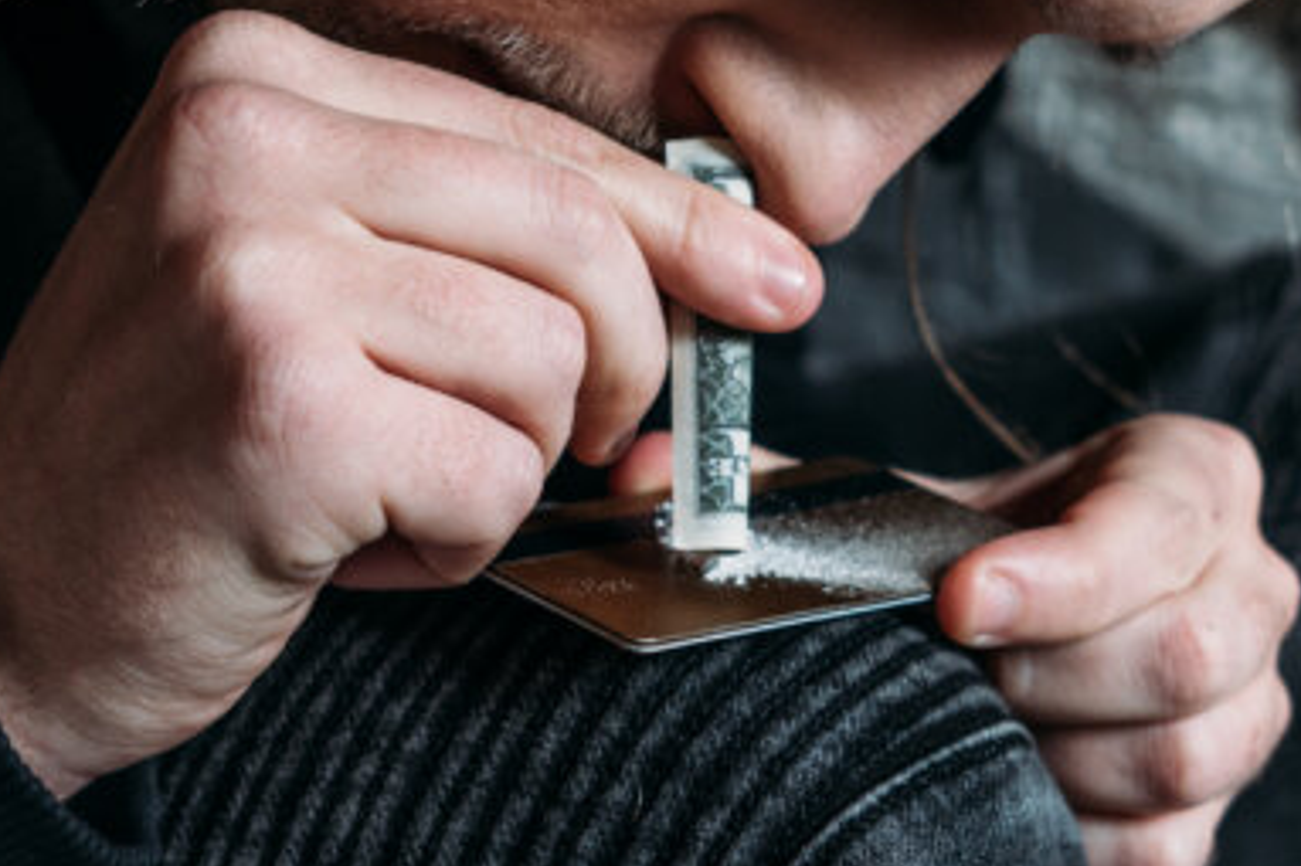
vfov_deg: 12.7
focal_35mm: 107
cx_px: 659
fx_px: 3865
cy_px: 98
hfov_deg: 19.1
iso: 100
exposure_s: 1/200
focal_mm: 32
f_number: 3.5
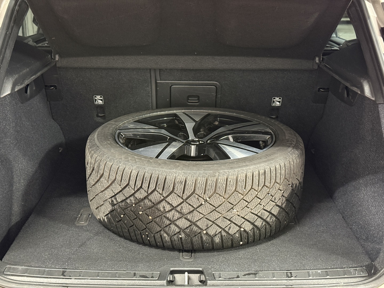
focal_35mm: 48
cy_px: 144
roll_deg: -0.2
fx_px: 532
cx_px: 192
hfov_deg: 39.7
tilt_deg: -17.1
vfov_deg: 30.3
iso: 500
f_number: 1.78
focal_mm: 6.76
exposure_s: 1/40
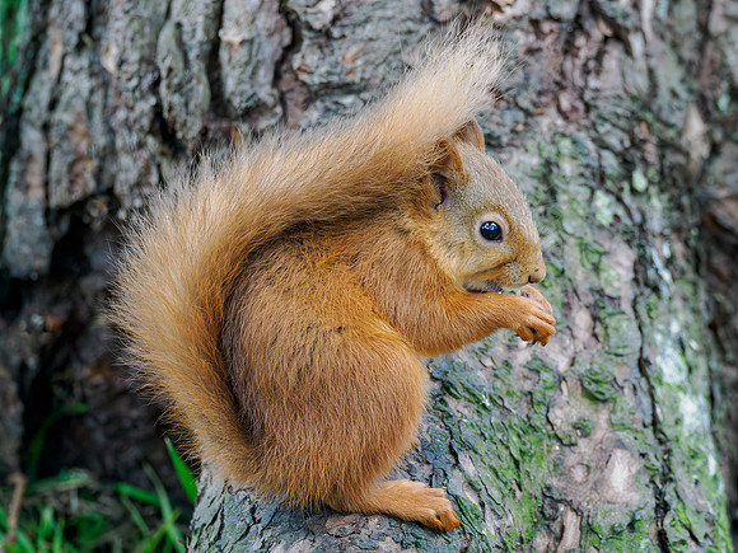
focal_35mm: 820
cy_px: 276
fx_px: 17479
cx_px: 503
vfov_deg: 1.8
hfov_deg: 2.4
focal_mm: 300
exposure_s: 1/500
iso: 5000
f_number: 4
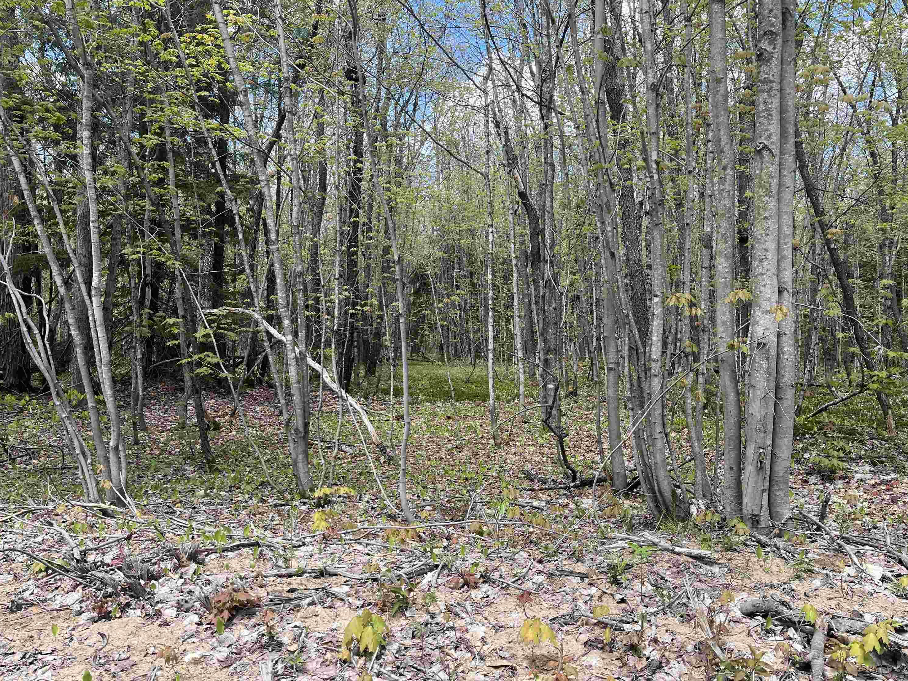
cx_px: 460
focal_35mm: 27
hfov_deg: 65.3
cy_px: 347
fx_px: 708
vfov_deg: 51.4
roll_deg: -0.2
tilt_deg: +1.4
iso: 50
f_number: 1.6
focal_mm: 5.1
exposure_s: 1/563
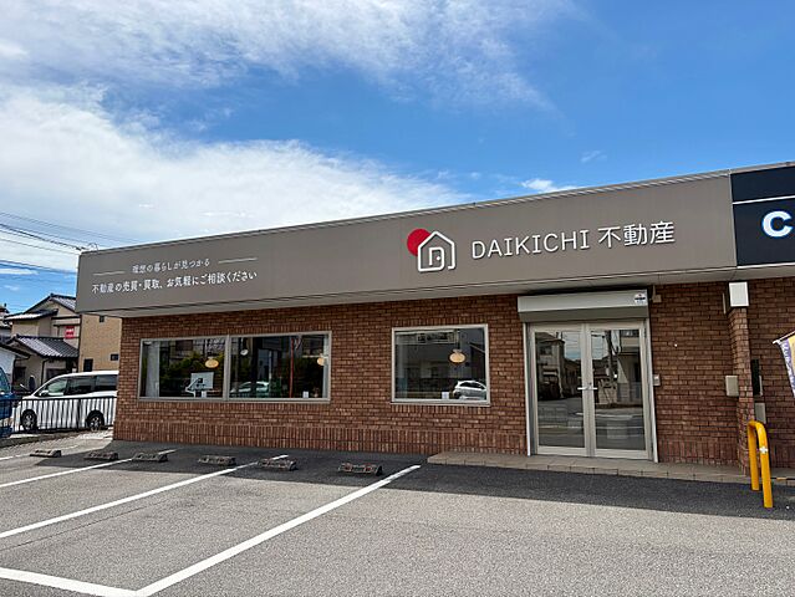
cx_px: 398
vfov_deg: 53.1
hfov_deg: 67.3
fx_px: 597
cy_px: 298
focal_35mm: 26
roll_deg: +0.6
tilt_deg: +8.3
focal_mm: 5.96
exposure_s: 1/3831
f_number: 1.6
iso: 50
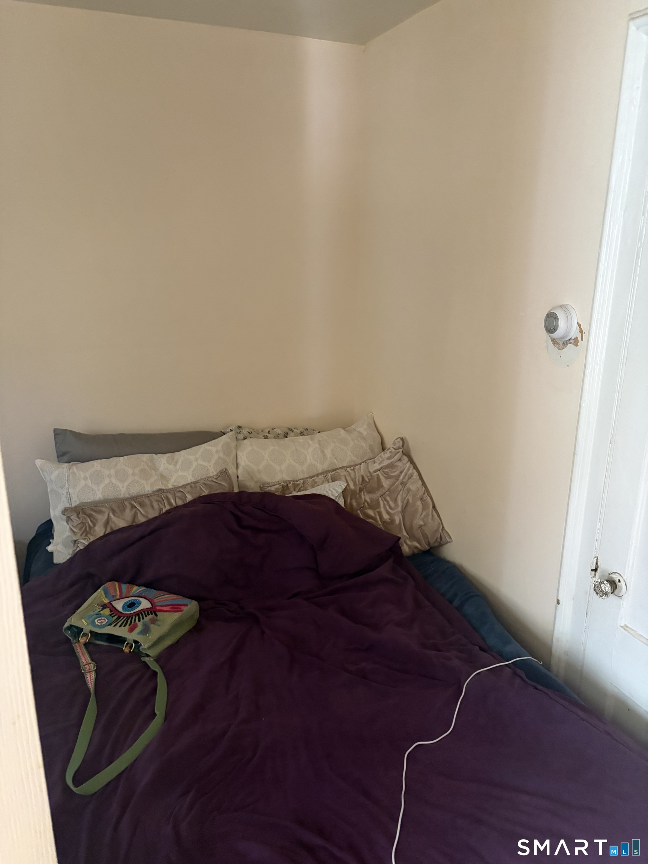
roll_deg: +1.5
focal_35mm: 26
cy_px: 432
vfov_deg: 67.3
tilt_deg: -16.7
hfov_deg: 53.1
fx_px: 649
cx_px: 324
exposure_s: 1/34
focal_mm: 5.96
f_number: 1.6
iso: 640
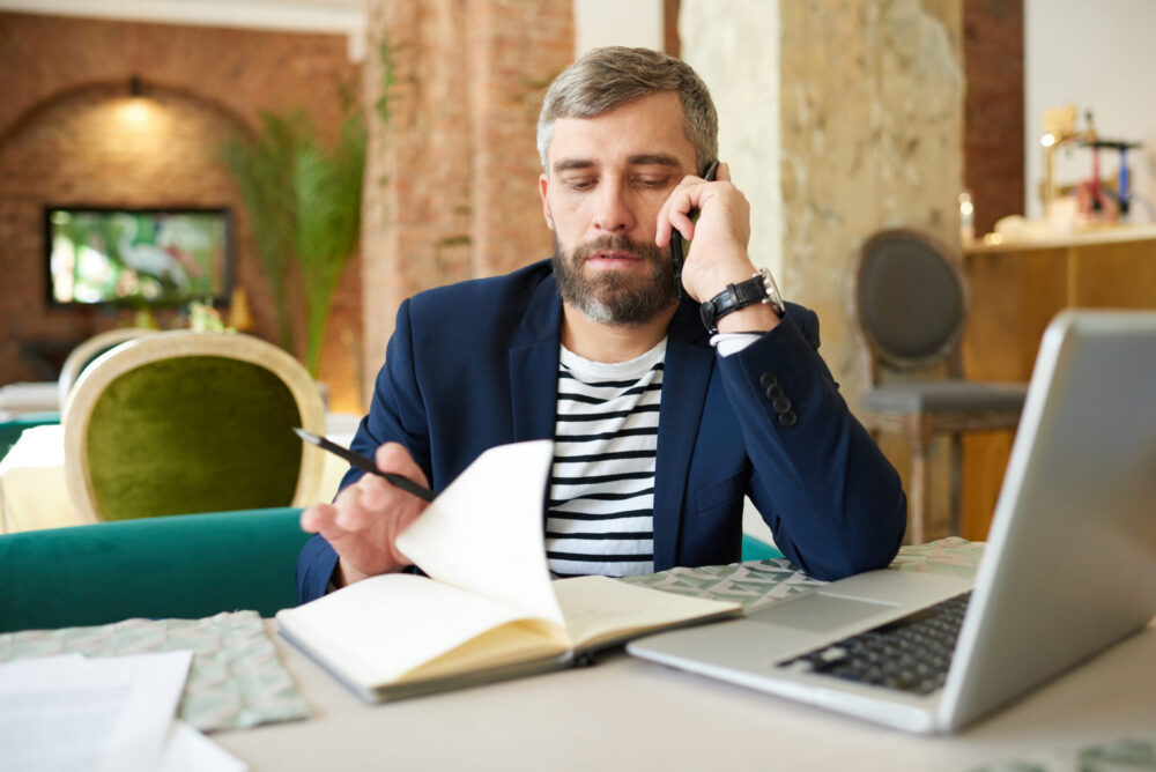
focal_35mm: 35
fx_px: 1124
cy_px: 386
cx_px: 578
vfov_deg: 37.9
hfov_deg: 54.4
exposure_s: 1/160
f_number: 2.5
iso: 800
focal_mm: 35
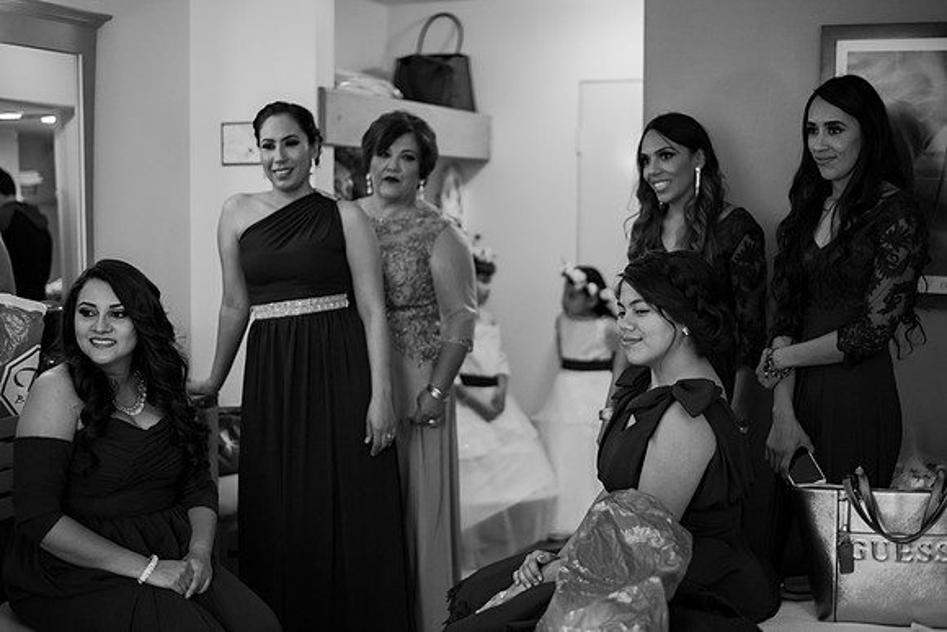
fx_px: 1316
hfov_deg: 39.6
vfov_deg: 27.0
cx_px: 474
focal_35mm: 50
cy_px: 316
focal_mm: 50
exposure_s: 1/400
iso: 640
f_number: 1.8
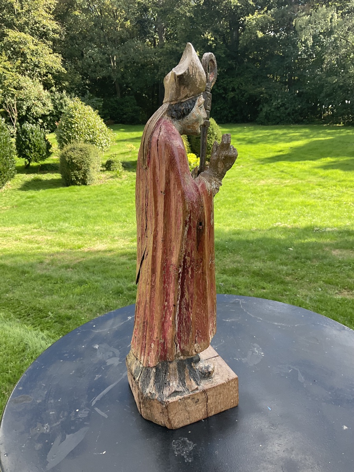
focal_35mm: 29
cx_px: 177
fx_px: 395
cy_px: 236
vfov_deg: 61.7
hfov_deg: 48.2
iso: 16
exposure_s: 1/284
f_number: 1.8
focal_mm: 3
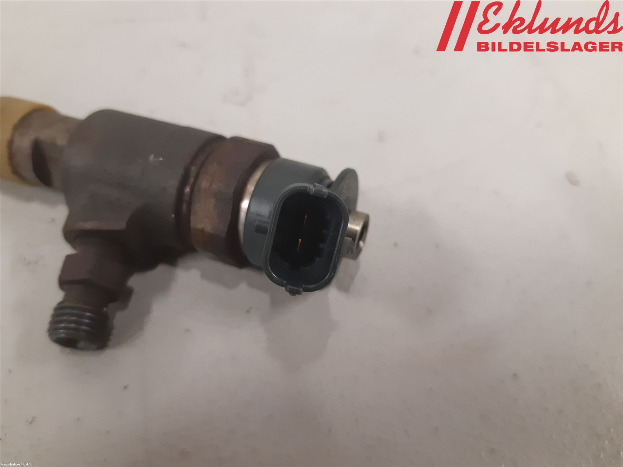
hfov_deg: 67.3
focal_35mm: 26
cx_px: 312
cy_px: 234
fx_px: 468
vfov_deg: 53.1
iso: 250
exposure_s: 1/50
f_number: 1.7
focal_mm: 3.93
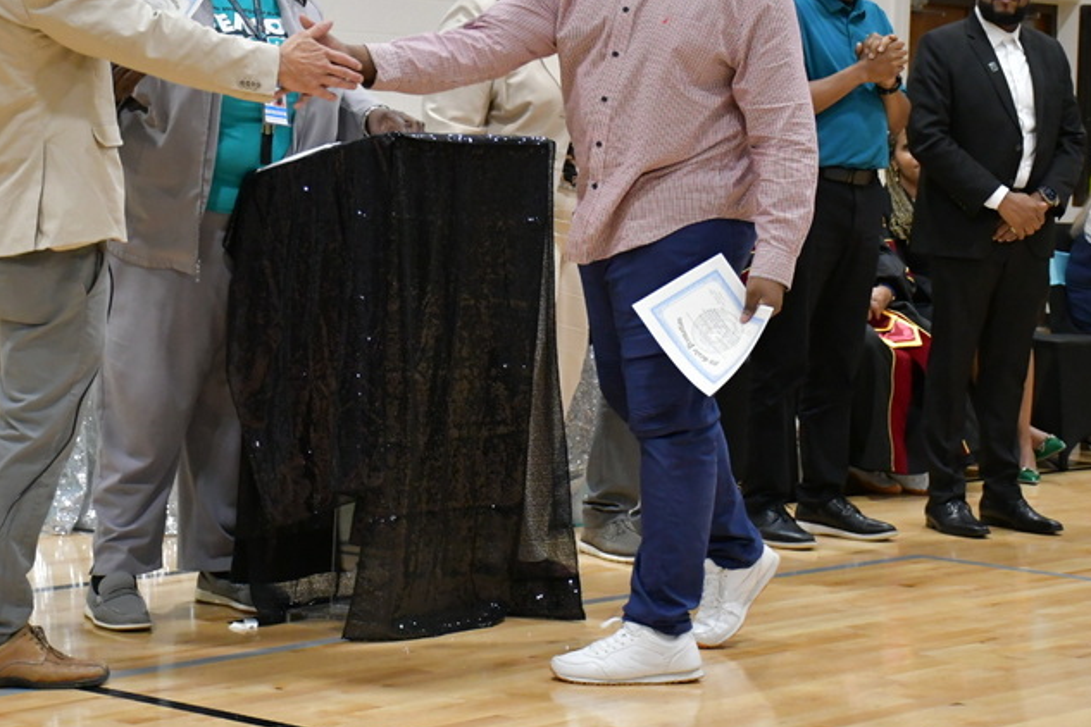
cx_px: 548
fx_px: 2939
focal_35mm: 97
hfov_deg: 21.0
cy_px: 196
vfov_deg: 14.1
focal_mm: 40
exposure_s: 1/125
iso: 3200
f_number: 4.5
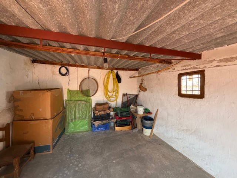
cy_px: 89
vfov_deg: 85.7
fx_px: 96
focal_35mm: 14
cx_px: 118
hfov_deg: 102.1
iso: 250
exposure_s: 1/121
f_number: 2.2
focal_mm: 2.22
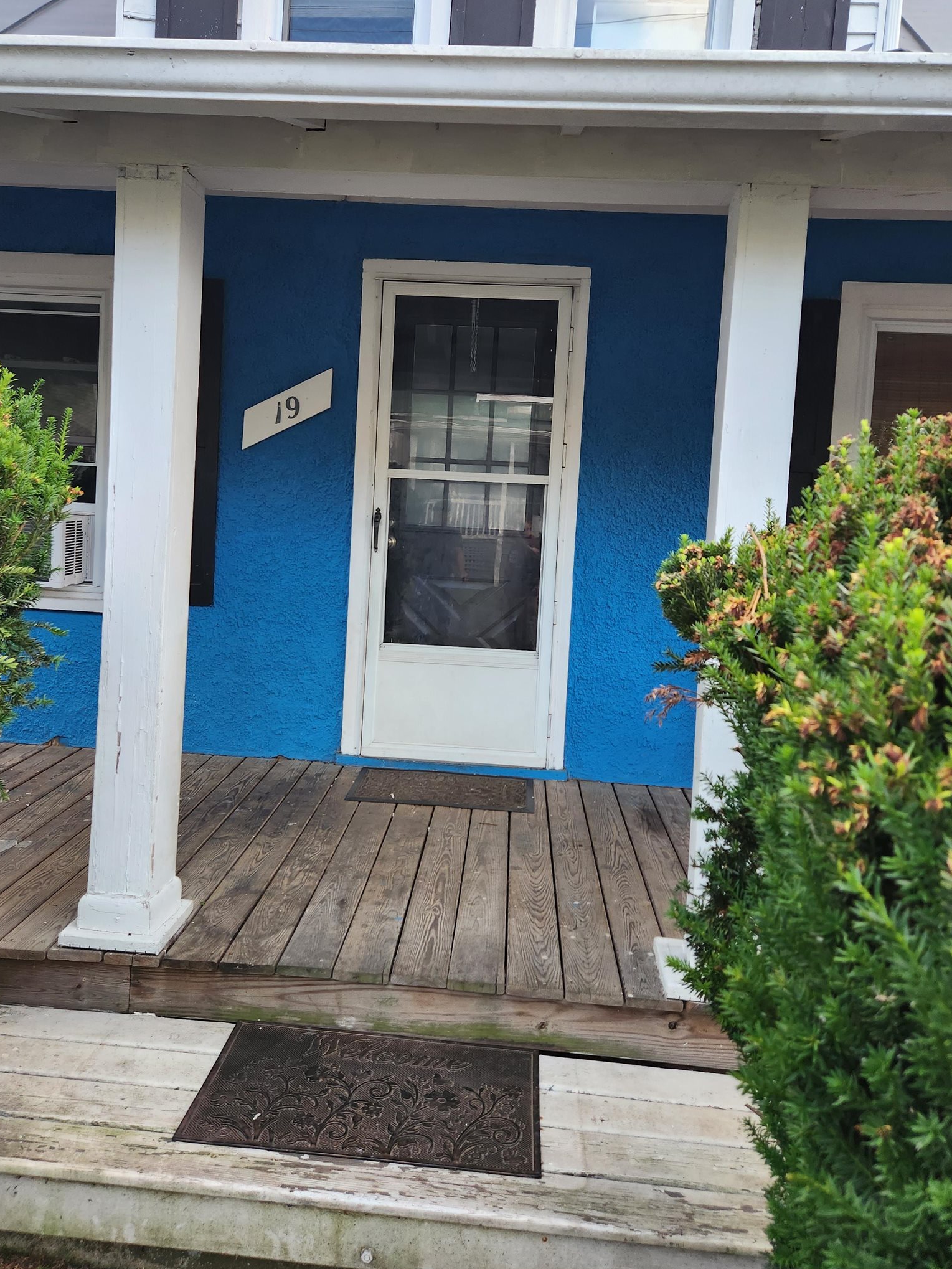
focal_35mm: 26
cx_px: 434
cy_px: 567
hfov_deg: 53.0
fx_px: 953
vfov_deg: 67.1
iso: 160
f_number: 1.8
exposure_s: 1/180
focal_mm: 5.4
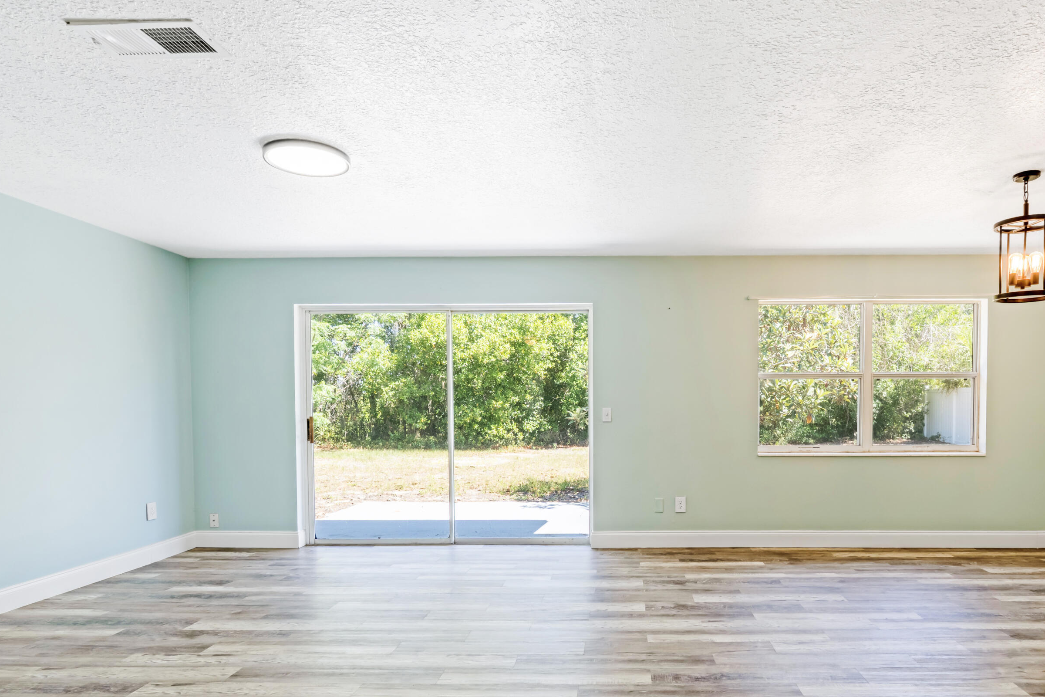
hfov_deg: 81.6
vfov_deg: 59.7
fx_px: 599
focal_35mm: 21
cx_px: 609
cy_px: 429
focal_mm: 11
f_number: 9
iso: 250
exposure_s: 1/400
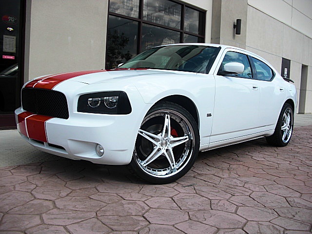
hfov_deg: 51.4
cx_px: 156
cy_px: 117
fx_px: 324
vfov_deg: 39.7
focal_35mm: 36
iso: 50
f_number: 2.8
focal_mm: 6.3
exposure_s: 1/800
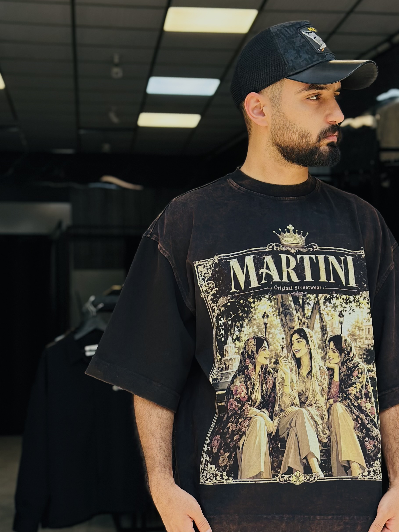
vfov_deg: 24.3
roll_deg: +0.6
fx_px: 1230
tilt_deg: -2.0
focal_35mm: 80
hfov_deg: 18.3
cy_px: 365
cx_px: 290
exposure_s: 1/724
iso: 80
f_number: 1.78
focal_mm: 6.86
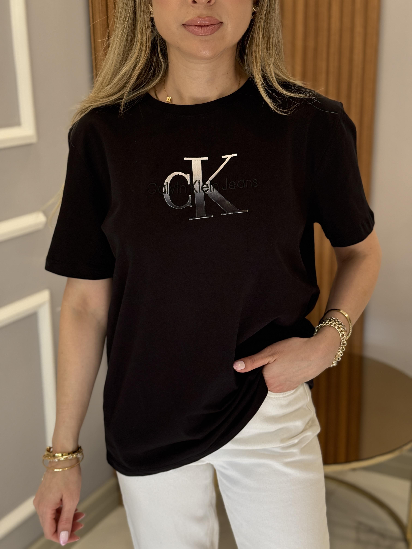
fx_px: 762
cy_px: 274
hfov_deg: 30.3
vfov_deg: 39.7
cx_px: 206
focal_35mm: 48
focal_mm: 6.76
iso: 200
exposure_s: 1/158
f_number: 1.78
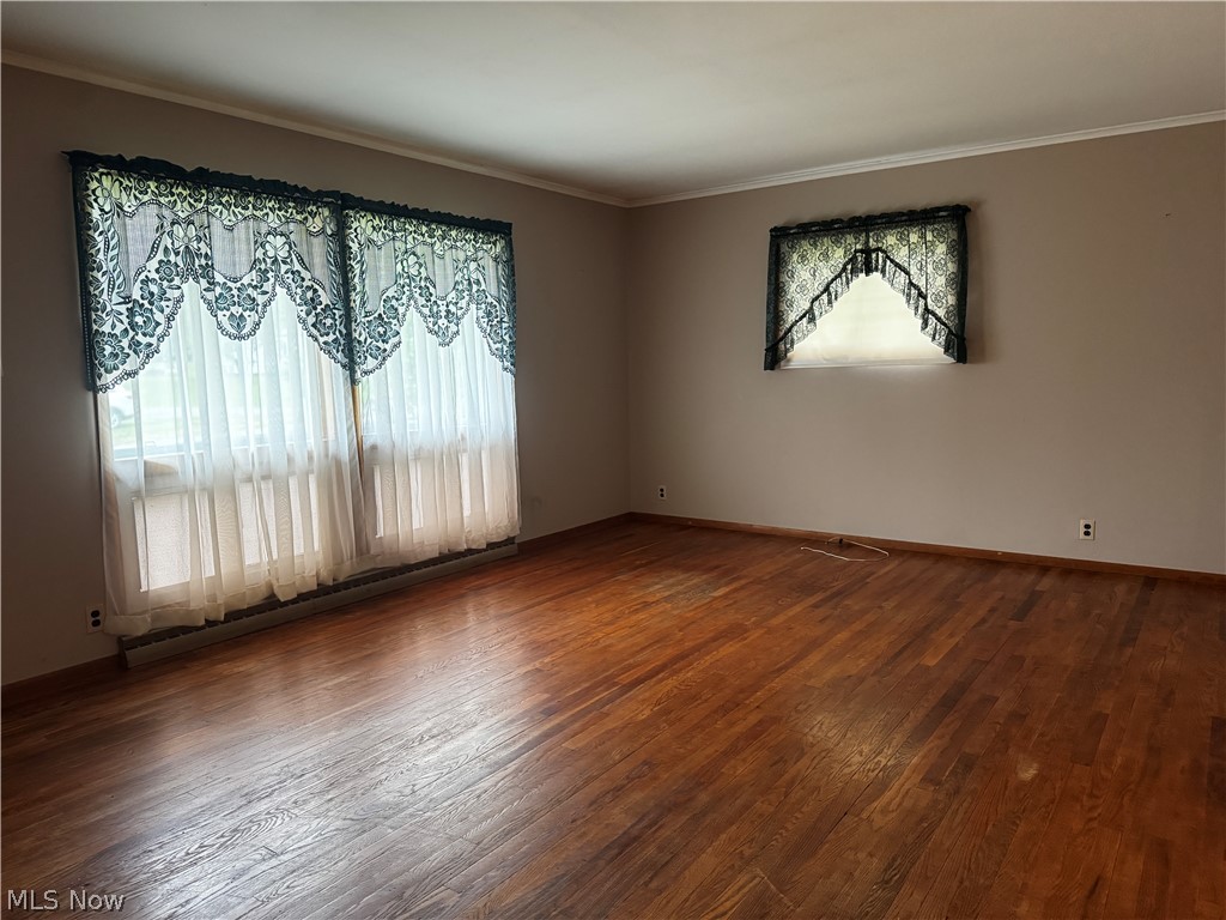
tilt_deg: -7.4
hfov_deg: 71.6
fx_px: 850
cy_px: 460
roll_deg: +1.3
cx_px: 613
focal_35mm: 24
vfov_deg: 56.8
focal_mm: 6.76
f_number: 1.78
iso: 800
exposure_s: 1/60
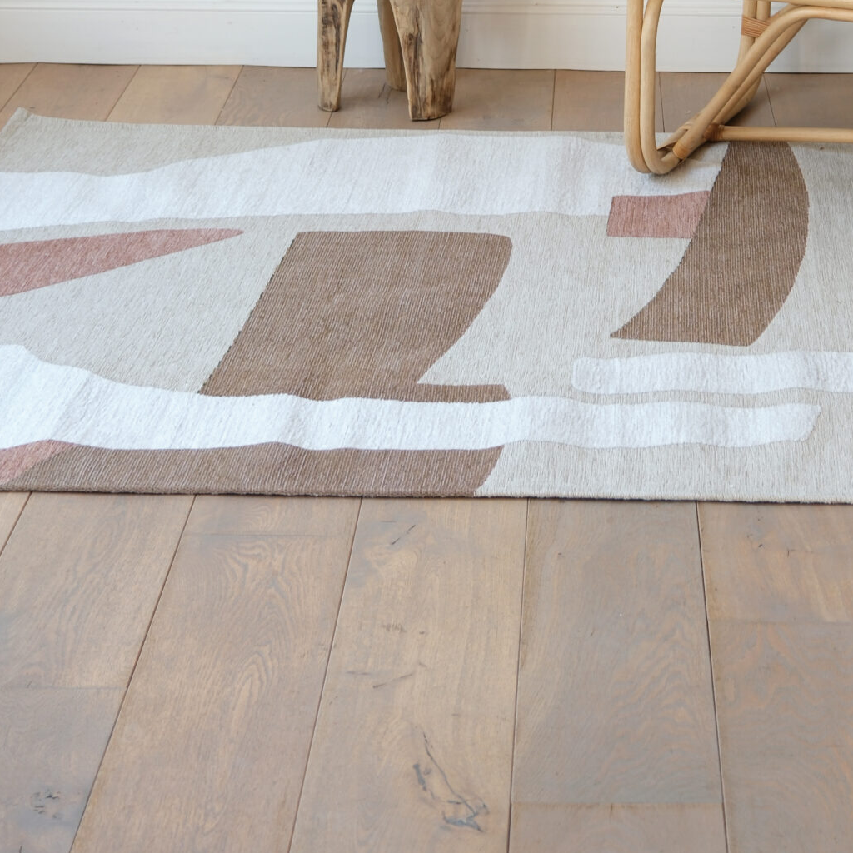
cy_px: -175
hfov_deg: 14.6
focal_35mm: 119
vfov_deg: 14.2
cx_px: 556
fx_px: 3318
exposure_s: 1/2400
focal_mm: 37.6
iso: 125
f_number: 4
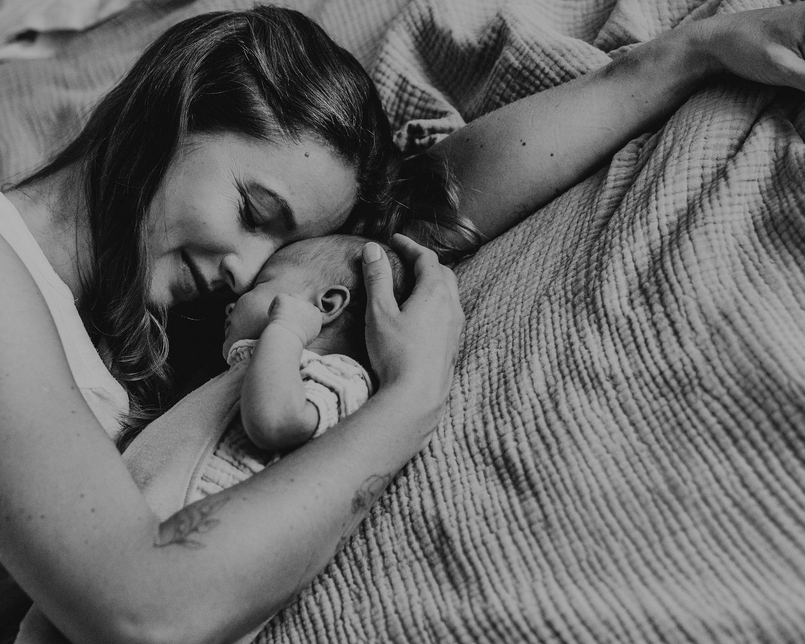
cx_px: 333
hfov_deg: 28.3
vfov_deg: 22.8
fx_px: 1596
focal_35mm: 67
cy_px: 285
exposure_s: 1/1000
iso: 4000
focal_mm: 50
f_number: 3.5
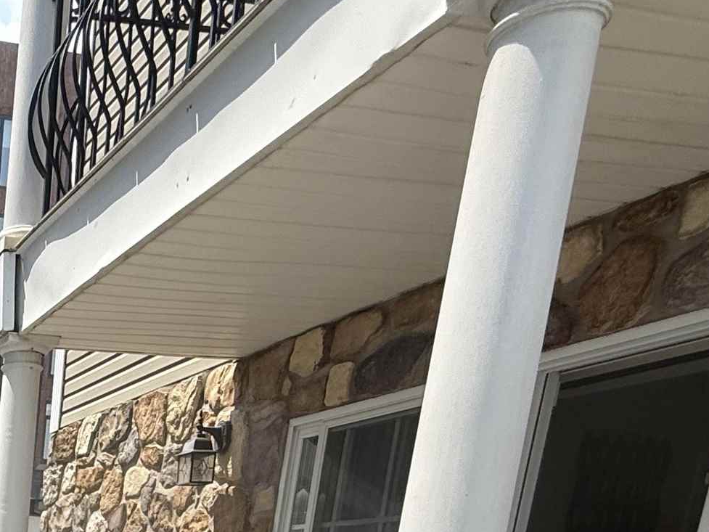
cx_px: -152
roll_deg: -1.6
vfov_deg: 24.6
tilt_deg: -12.3
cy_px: 818
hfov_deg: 34.1
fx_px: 901
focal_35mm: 44
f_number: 2.2
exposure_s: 1/1745
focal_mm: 2.22
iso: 50
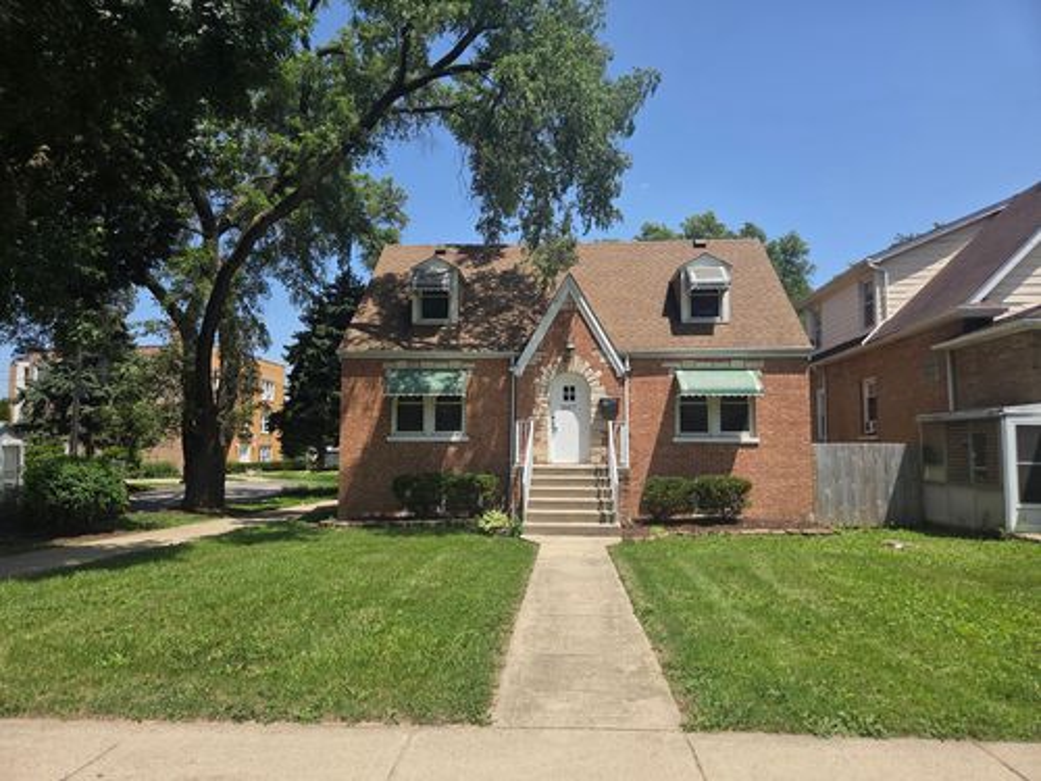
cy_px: 390
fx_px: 692
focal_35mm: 23
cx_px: 520
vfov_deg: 58.9
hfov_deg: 73.9
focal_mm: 5.4
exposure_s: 1/3999
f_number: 1.8
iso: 80
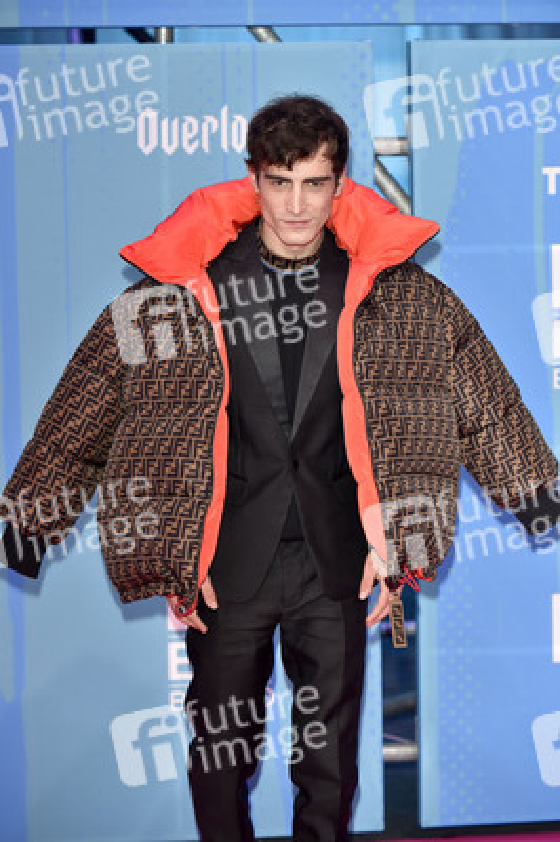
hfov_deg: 6.9
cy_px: 421
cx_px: 280
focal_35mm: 200
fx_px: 4674
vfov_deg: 10.3
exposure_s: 1/250
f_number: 4.5
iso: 2000
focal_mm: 200
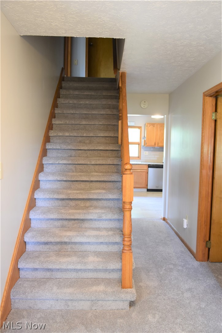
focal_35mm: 26
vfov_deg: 70.4
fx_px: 236
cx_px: 111
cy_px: 166
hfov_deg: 50.4
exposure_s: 1/30
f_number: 2.8
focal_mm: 17
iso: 800
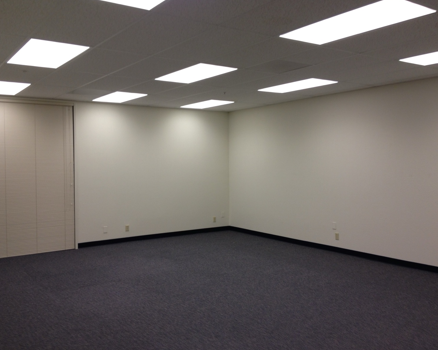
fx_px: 480
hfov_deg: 49.1
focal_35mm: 37
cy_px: 174
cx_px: 212
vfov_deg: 40.1
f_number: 2.4
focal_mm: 4.28
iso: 50
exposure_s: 1/30
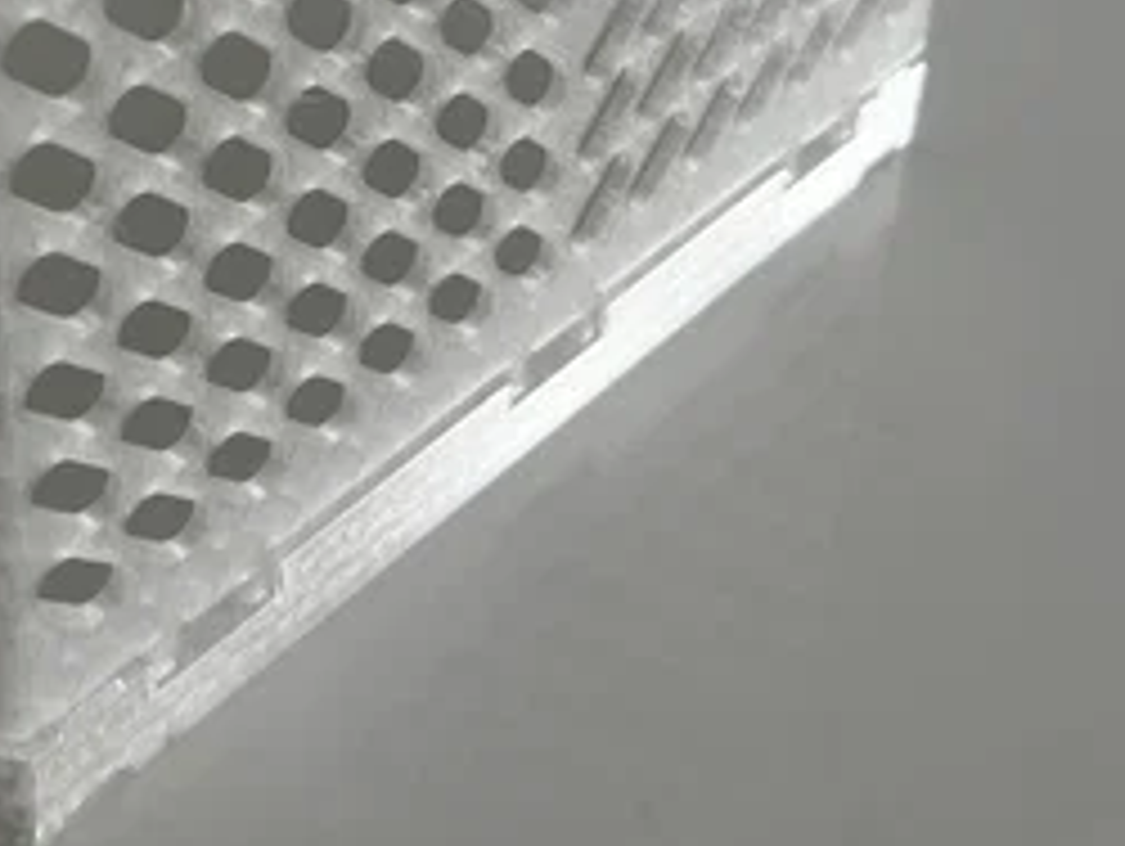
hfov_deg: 28.9
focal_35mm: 65
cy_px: -259
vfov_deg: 20.6
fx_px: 2114
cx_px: 169
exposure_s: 1/121
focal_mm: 5.7
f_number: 1.5
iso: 64
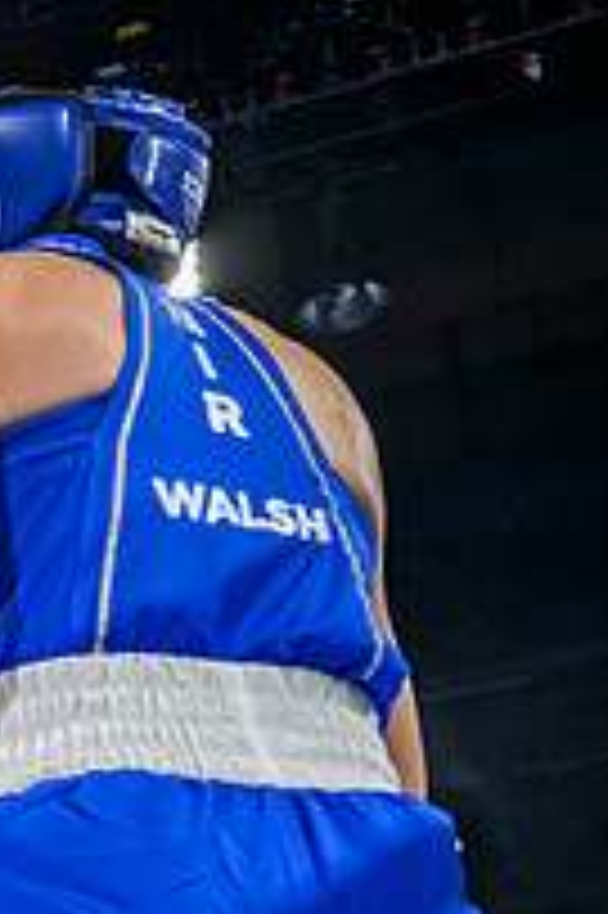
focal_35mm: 104
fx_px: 2639
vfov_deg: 18.9
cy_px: 1012
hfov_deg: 10.8
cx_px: -923
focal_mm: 29
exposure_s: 1/1600
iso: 2500
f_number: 3.2
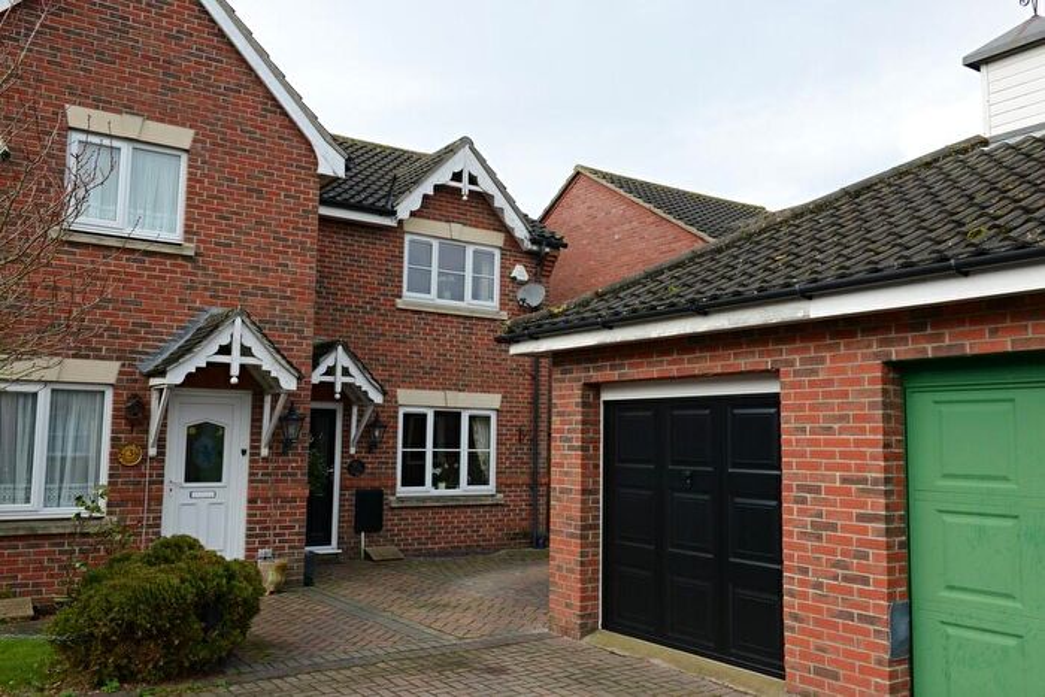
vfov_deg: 41.1
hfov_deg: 58.7
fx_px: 929
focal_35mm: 32
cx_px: 522
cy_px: 348
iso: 1250
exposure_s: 1/400
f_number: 10
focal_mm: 32
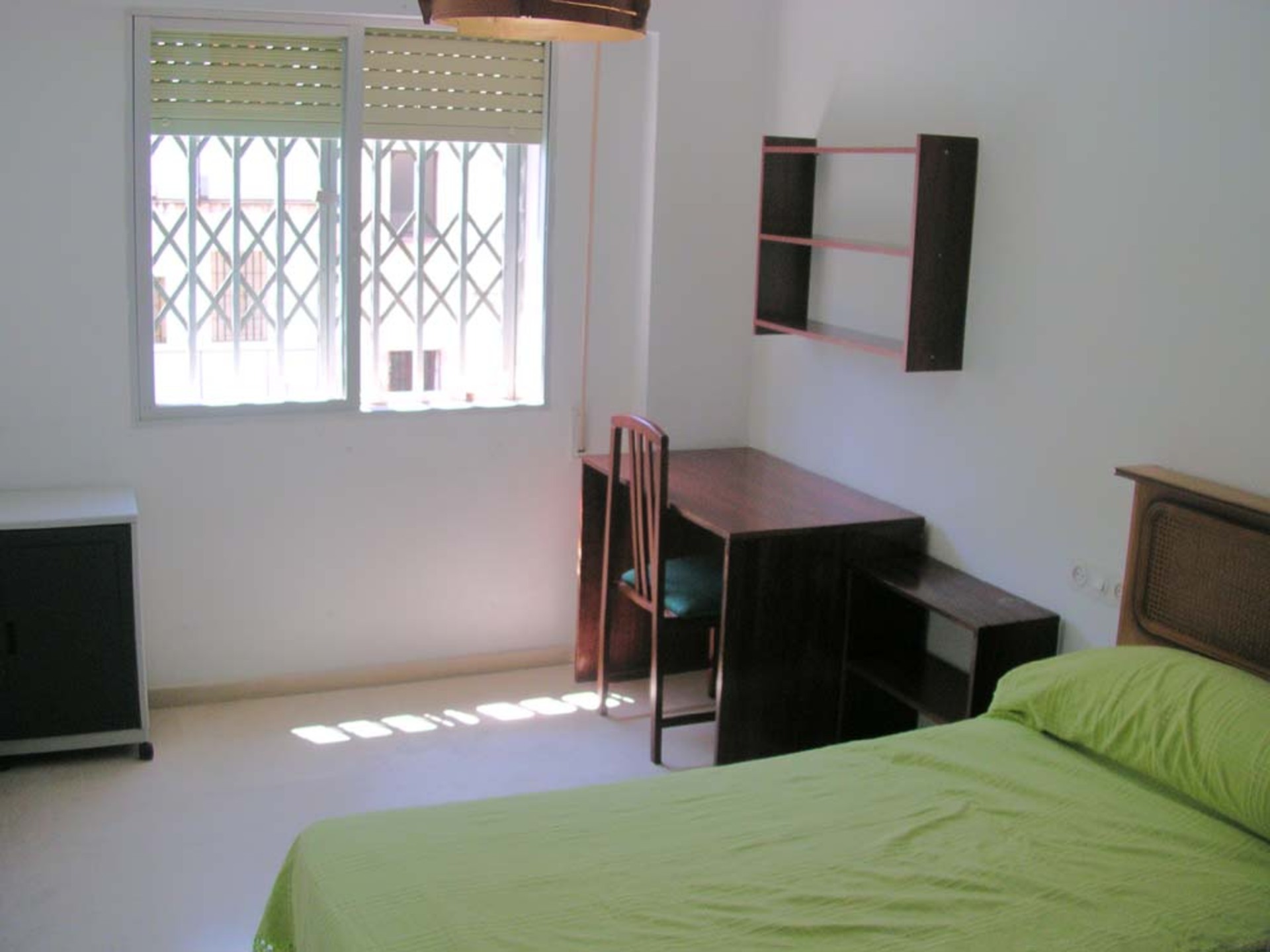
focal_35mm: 37
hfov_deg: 50.1
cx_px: 635
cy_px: 476
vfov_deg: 38.7
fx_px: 1357
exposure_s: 1/60.1
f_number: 2.7
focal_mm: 5.6
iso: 100
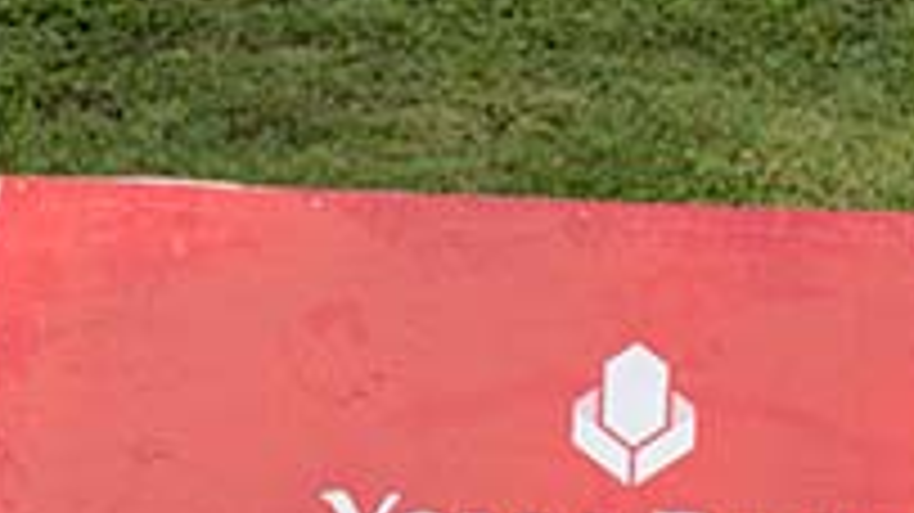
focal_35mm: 347
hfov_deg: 6.2
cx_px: 117
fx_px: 8406
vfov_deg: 3.5
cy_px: -4
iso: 2500
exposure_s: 1/2500
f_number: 5.6
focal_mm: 70
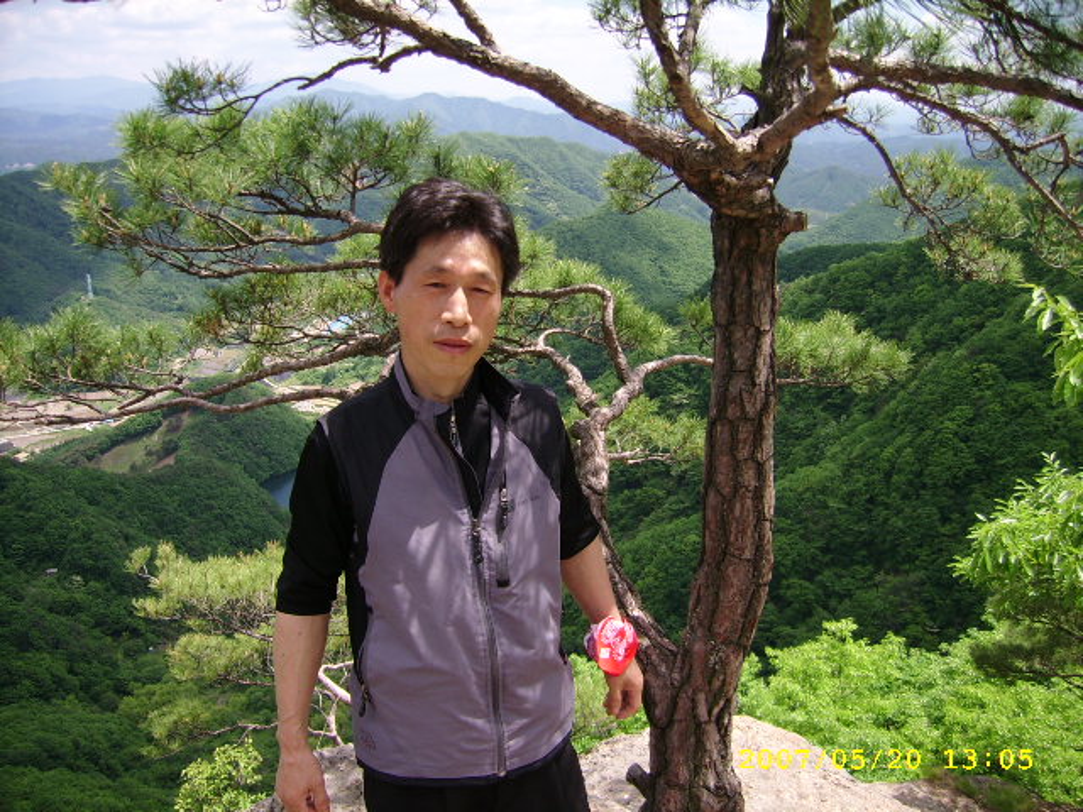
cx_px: 542
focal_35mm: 35
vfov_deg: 40.7
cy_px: 406
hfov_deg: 52.6
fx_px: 1095
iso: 50
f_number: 2.8
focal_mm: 5.95
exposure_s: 1/648
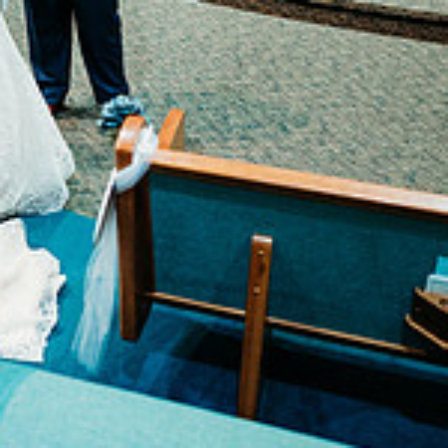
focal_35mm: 61
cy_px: -69
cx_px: 102
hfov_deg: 27.7
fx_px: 893
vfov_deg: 25.7
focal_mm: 24
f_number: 1.8
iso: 2500
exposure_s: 1/100
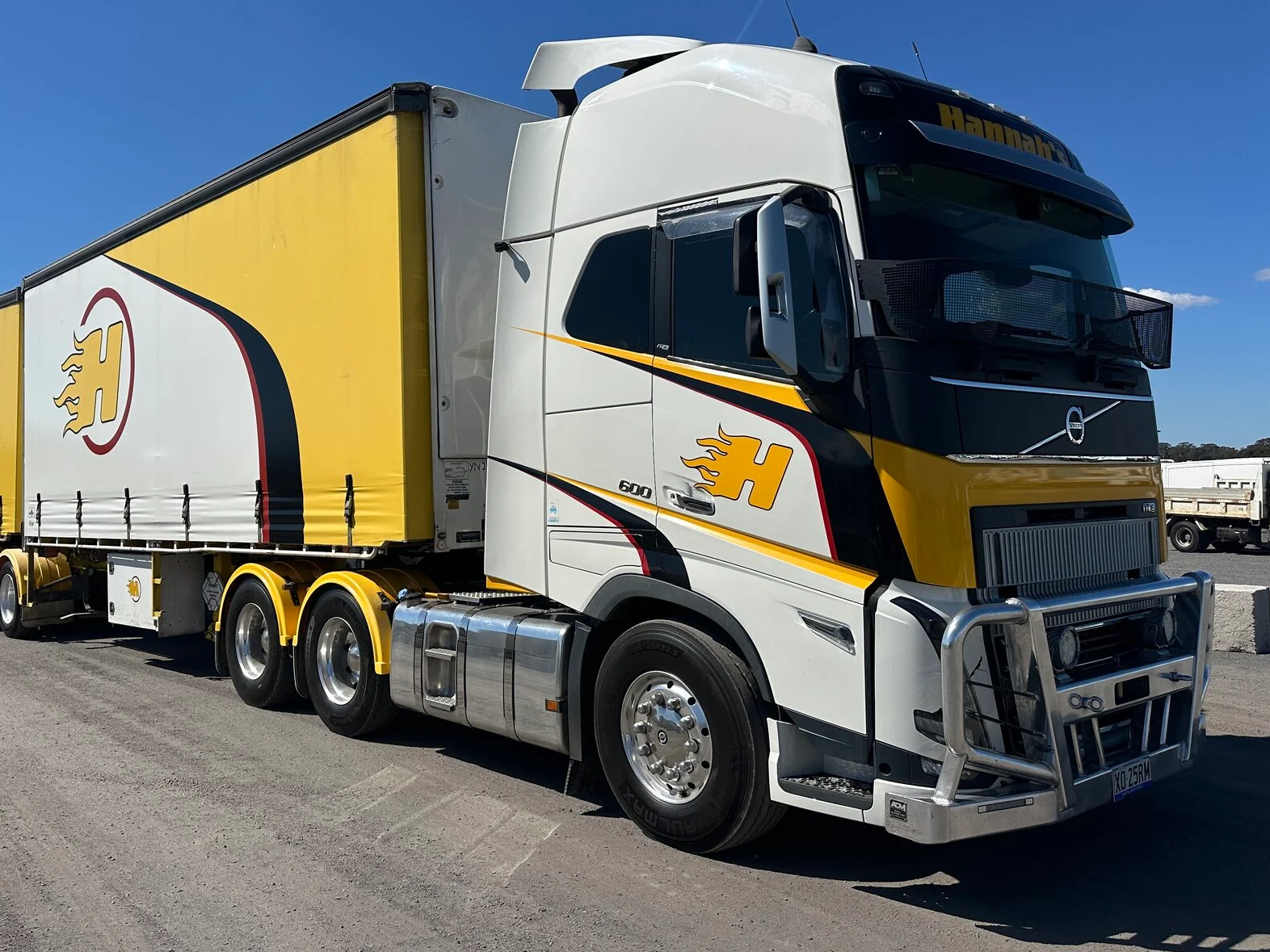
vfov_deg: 48.2
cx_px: 507
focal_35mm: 29
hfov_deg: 61.1
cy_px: 428
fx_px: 1064
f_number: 1.78
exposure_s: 1/8929
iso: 80
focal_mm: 6.86
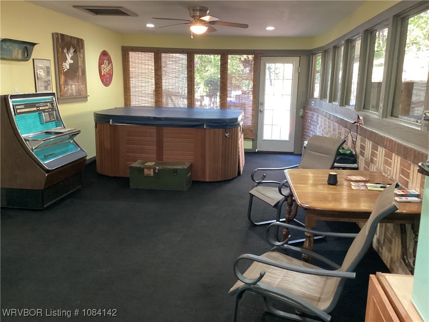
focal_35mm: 31
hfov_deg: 58.4
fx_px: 384
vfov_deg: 45.4
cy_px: 161
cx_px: 214
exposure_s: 1/40
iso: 400
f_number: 2.4
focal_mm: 3.3
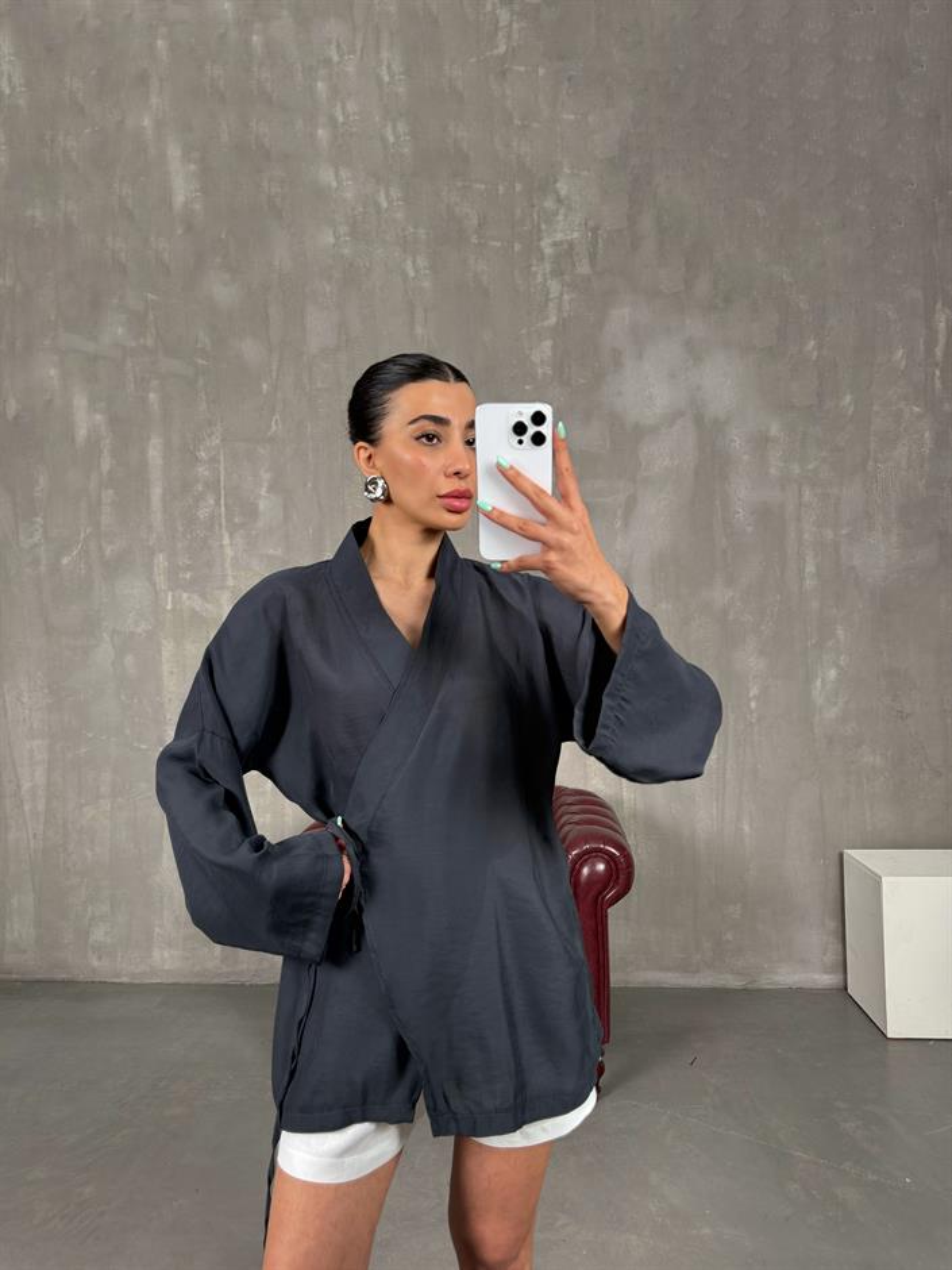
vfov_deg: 71.6
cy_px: 635
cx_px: 476
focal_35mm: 24
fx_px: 880
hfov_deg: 56.8
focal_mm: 6.76
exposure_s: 1/121
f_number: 1.78
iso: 160
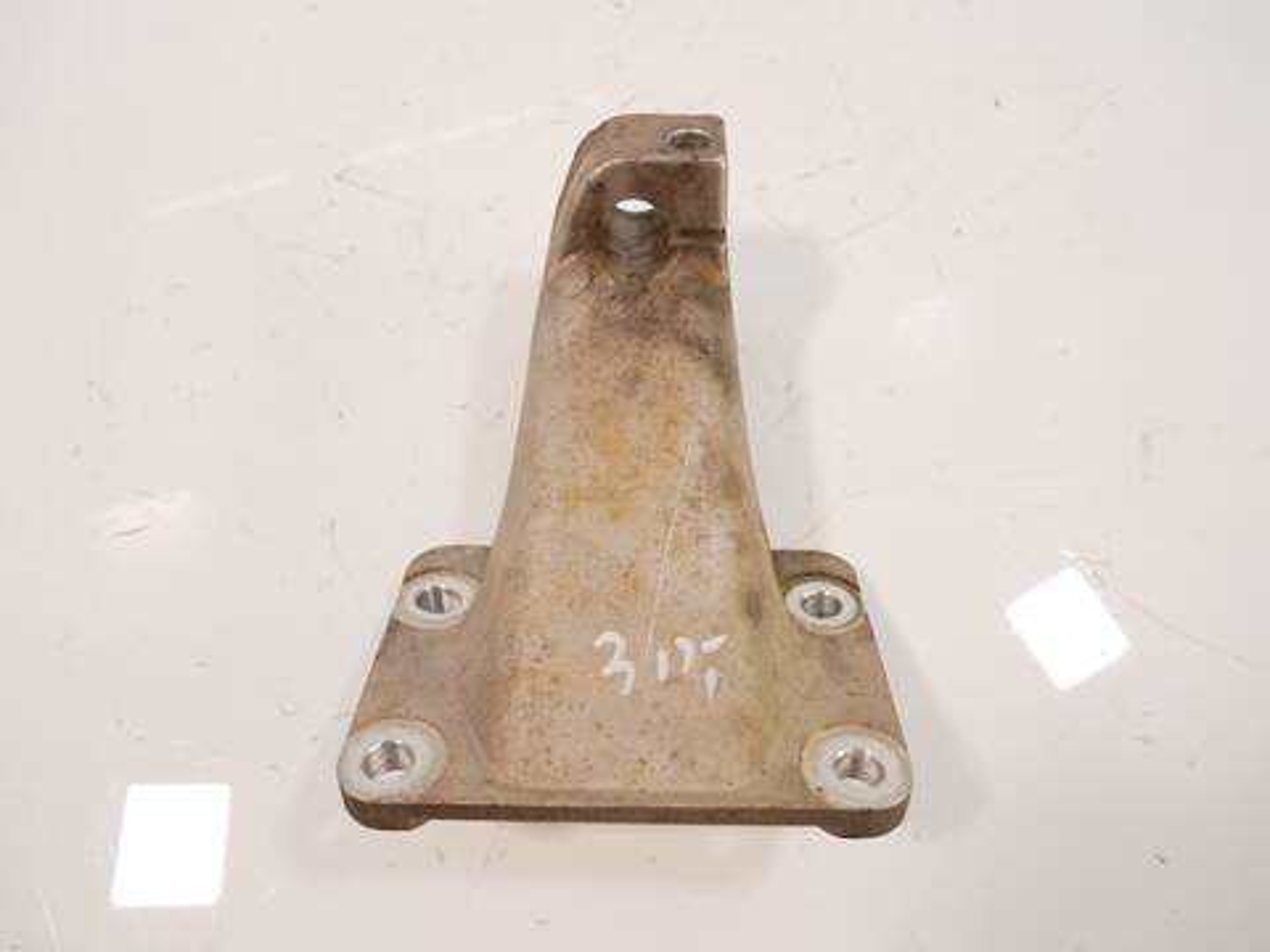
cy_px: 476
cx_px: 635
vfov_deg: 53.1
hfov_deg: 67.3
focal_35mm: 26
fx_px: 954
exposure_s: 1/60
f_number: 3.5
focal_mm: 13
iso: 400
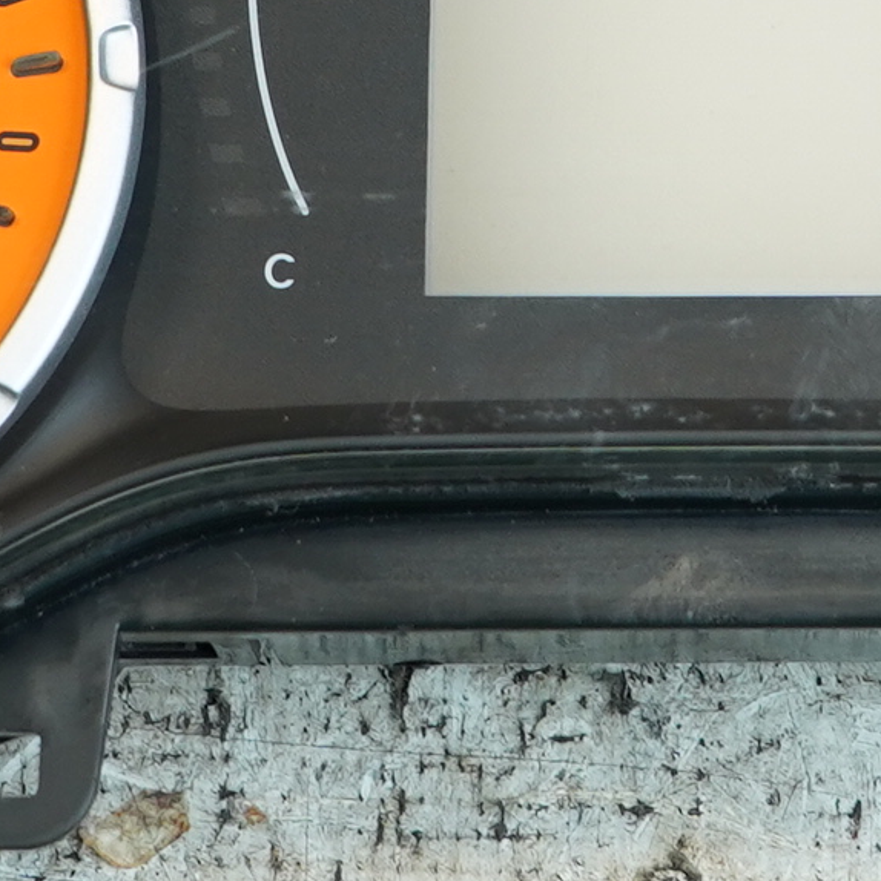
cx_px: 646
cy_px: -48
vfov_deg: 12.5
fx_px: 3974
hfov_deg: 12.6
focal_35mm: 138
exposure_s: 1/160
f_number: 4
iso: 640
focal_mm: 21
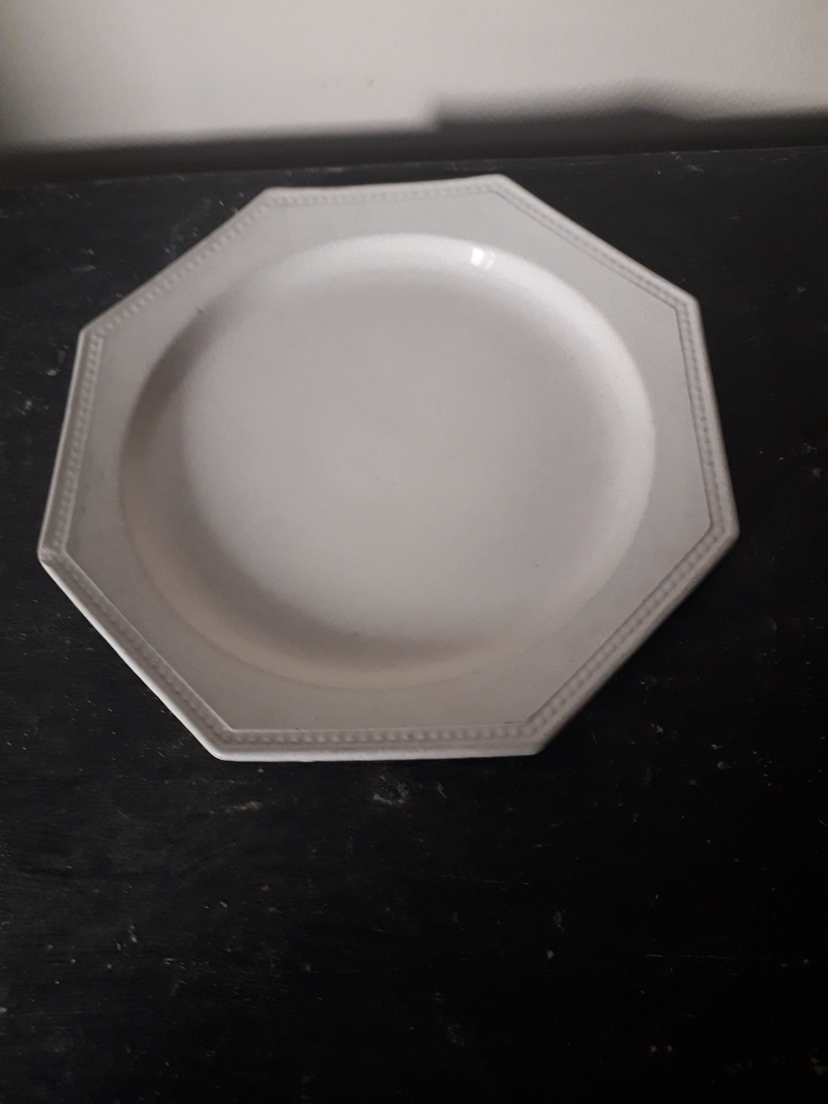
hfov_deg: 51.4
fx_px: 861
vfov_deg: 65.3
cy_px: 552
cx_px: 414
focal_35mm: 27
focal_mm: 3.6
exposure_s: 1/25
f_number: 1.9
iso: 200
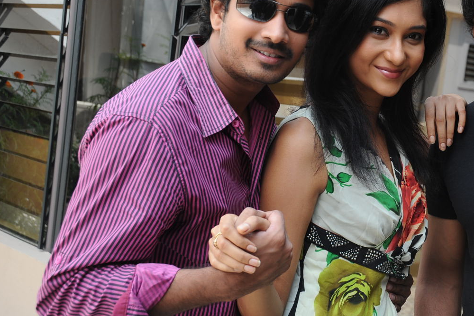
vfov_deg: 18.9
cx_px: 359
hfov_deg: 27.7
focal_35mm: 72
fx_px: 948
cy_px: 151
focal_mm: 45
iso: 320
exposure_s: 1/125
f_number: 7.1
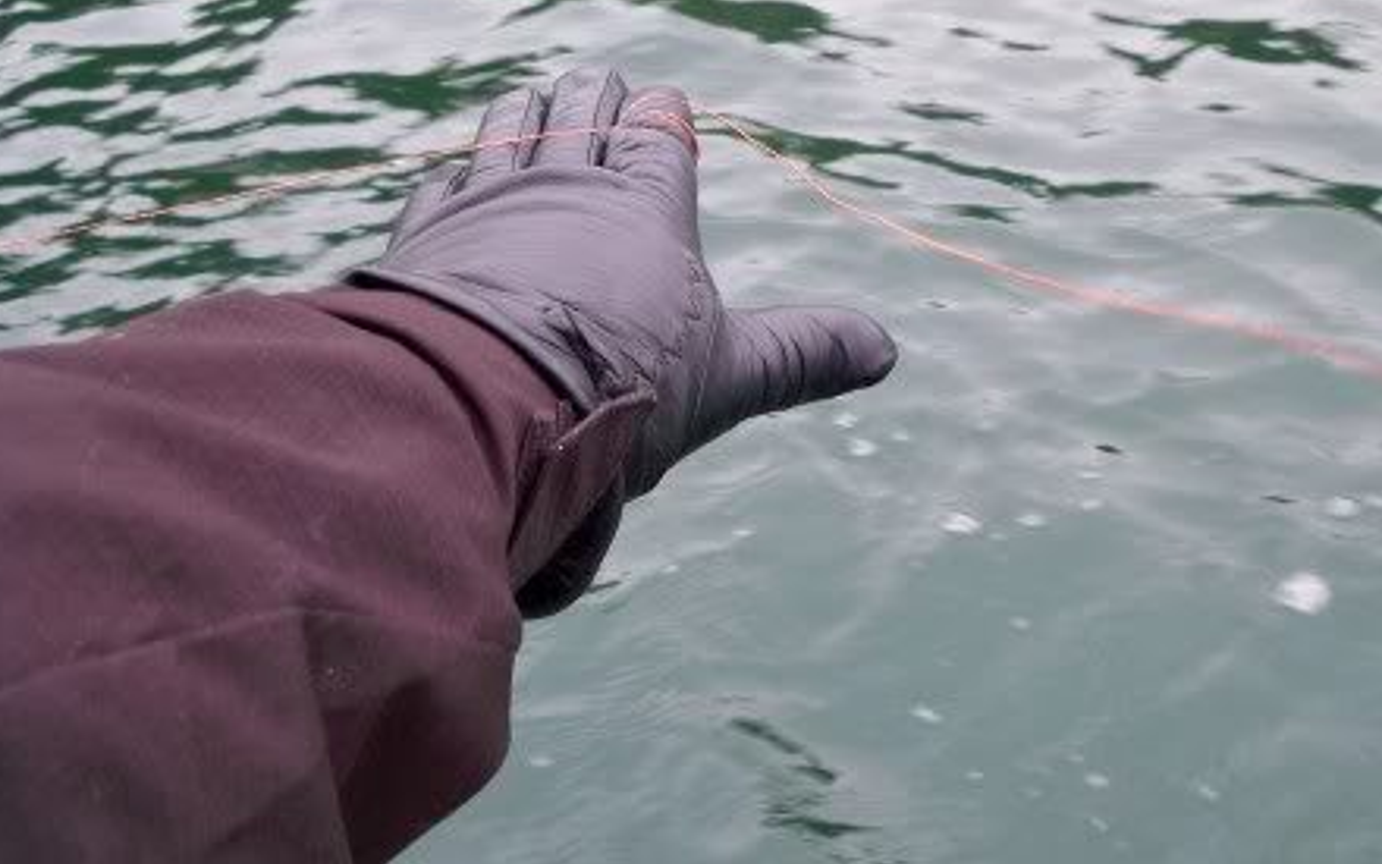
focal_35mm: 54
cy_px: 314
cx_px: 983
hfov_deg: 36.9
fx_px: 2034
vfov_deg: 23.9
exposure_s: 1/60
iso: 100
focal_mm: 6.3
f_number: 3.1
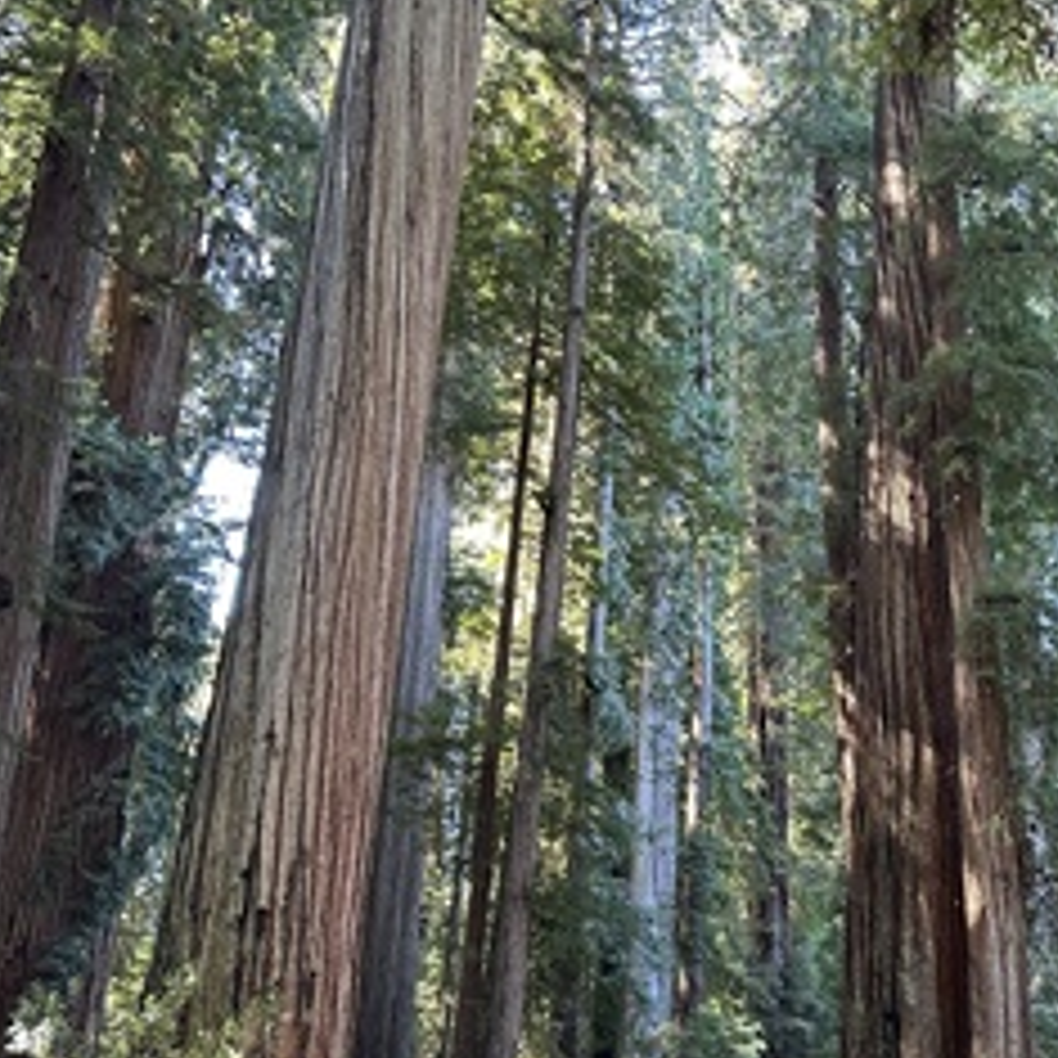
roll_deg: -3.6
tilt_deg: +23.5
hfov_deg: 35.4
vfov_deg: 36.0
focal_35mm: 47
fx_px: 1625
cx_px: 770
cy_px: 563
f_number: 1.78
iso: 250
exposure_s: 1/66
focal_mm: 6.86
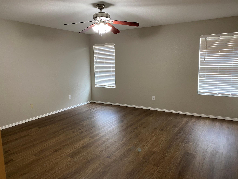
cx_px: 119
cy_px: 90
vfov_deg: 53.1
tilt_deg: -4.0
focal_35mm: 26
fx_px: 179
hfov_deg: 67.3
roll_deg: +1.3
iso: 160
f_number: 1.8
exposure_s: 1/60
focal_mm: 4.25
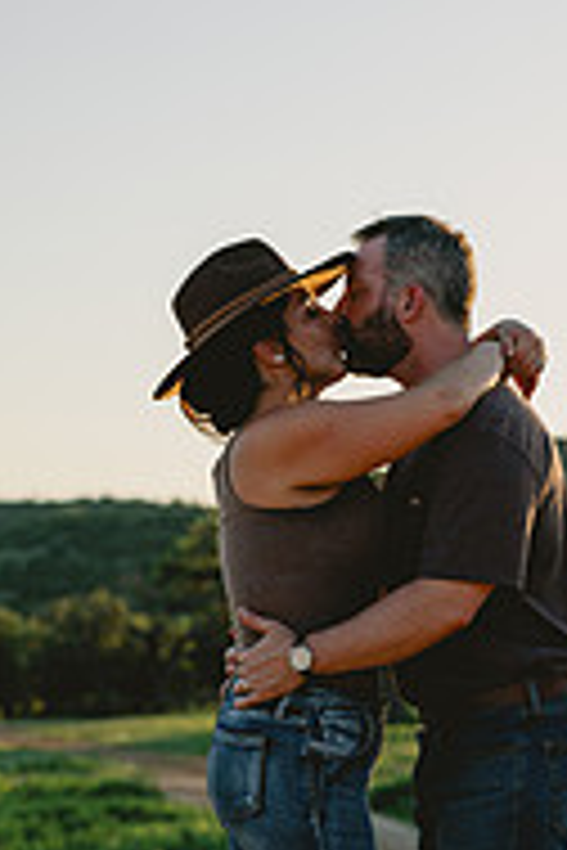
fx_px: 2811
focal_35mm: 119
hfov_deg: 11.5
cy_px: 616
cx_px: 376
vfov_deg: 17.1
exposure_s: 1/1000
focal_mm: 50
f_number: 2.8
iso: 80
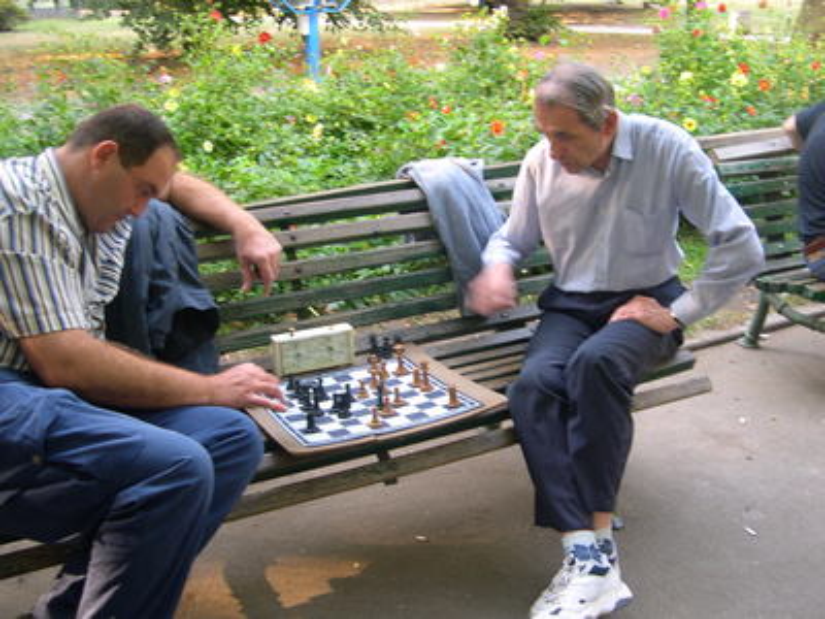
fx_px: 906
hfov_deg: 49.0
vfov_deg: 37.7
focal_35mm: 38
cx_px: 412
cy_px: 310
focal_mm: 8
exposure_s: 1/27.1
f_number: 2.8
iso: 100
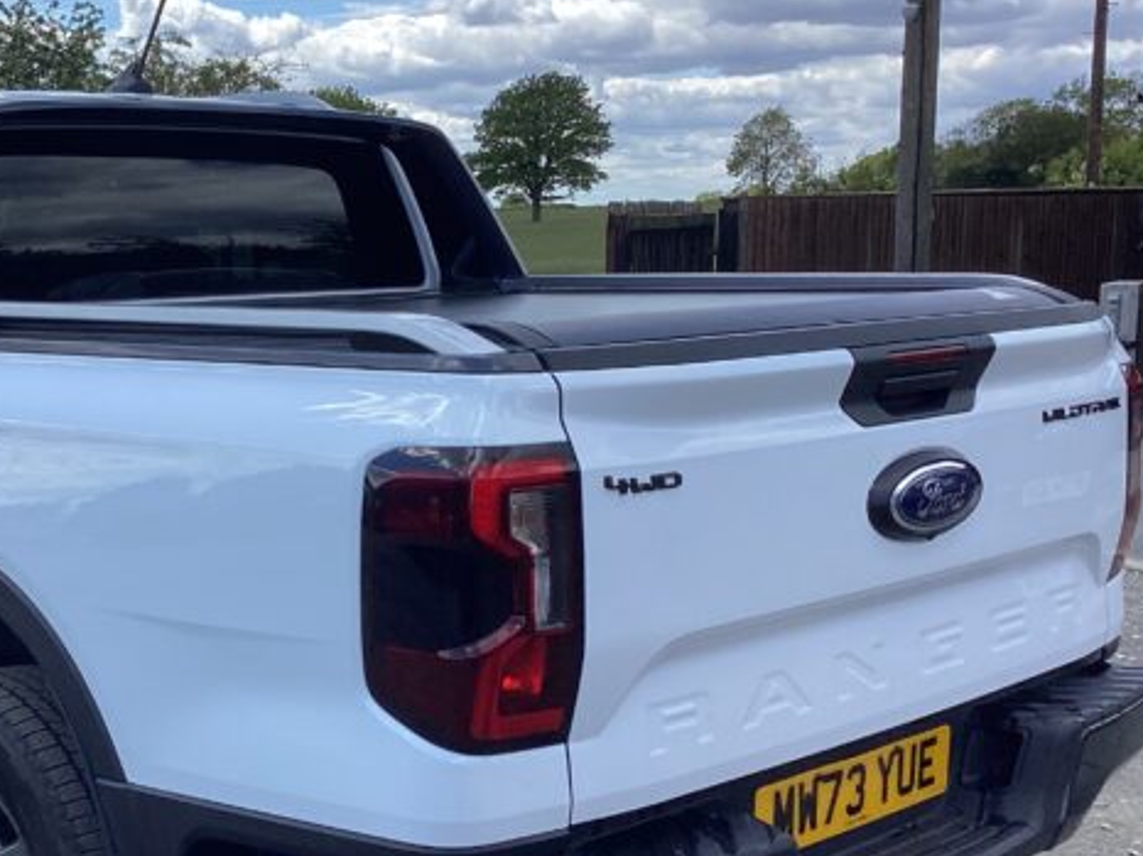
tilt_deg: -10.4
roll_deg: +0.3
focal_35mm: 53
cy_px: 536
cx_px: 233
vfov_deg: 27.4
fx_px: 1749
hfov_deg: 35.1
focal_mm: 3.3
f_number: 2.4
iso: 25
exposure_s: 1/981
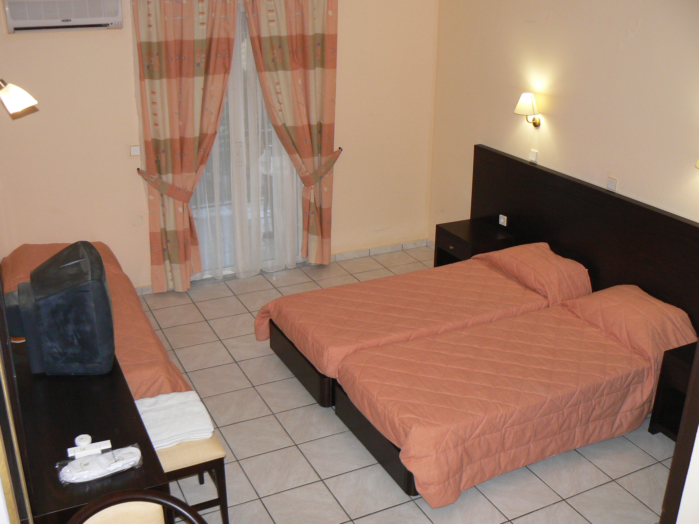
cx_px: 350
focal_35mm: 36
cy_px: 262
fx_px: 727
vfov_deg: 39.7
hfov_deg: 51.4
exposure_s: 1/30
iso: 125
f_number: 2.8
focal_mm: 6
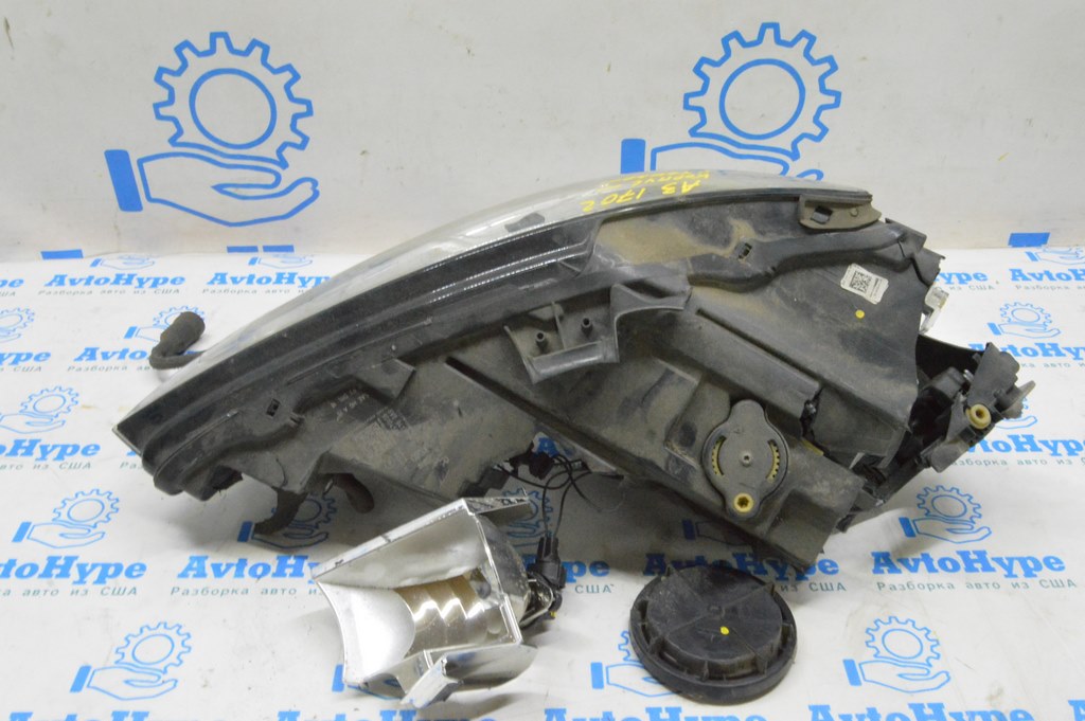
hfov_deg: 53.2
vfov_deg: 36.8
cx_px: 542
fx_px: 1084
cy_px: 360
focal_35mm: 36
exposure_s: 1/15
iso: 6400
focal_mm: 24
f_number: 20
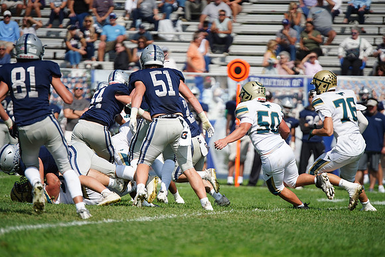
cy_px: 128
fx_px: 3209
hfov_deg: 6.9
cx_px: 192
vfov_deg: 4.6
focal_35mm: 300
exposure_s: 1/8000
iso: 500
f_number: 2.8
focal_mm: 300
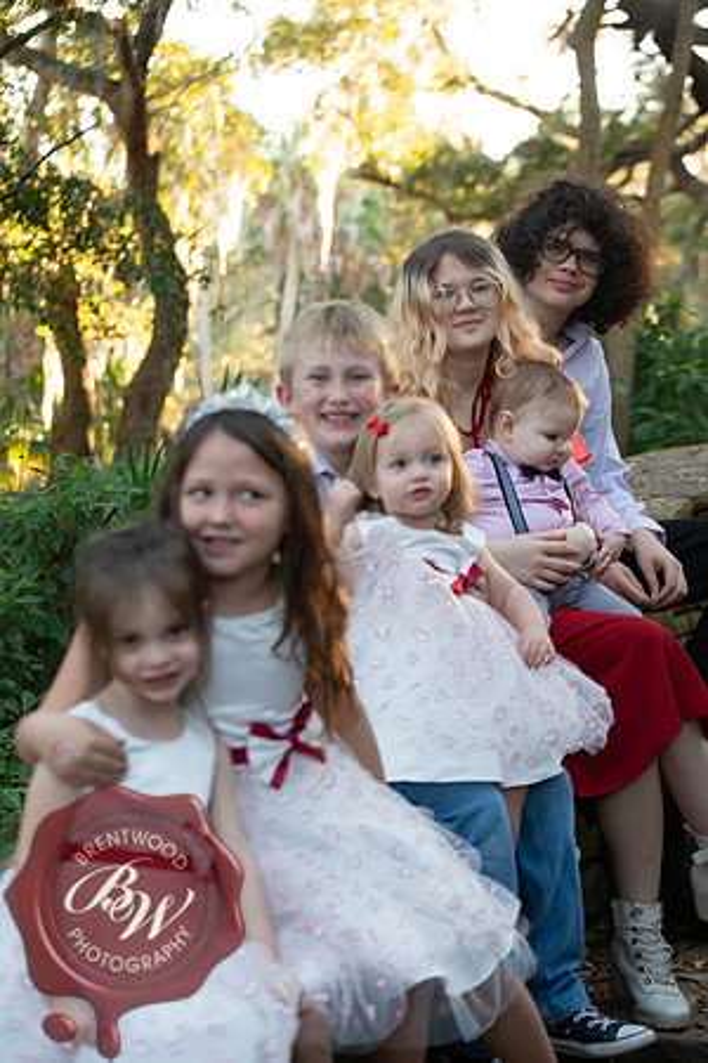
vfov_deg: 28.8
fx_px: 2065
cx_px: 354
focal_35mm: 70
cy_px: 532
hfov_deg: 19.5
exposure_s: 1/30
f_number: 4
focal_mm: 70
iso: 200
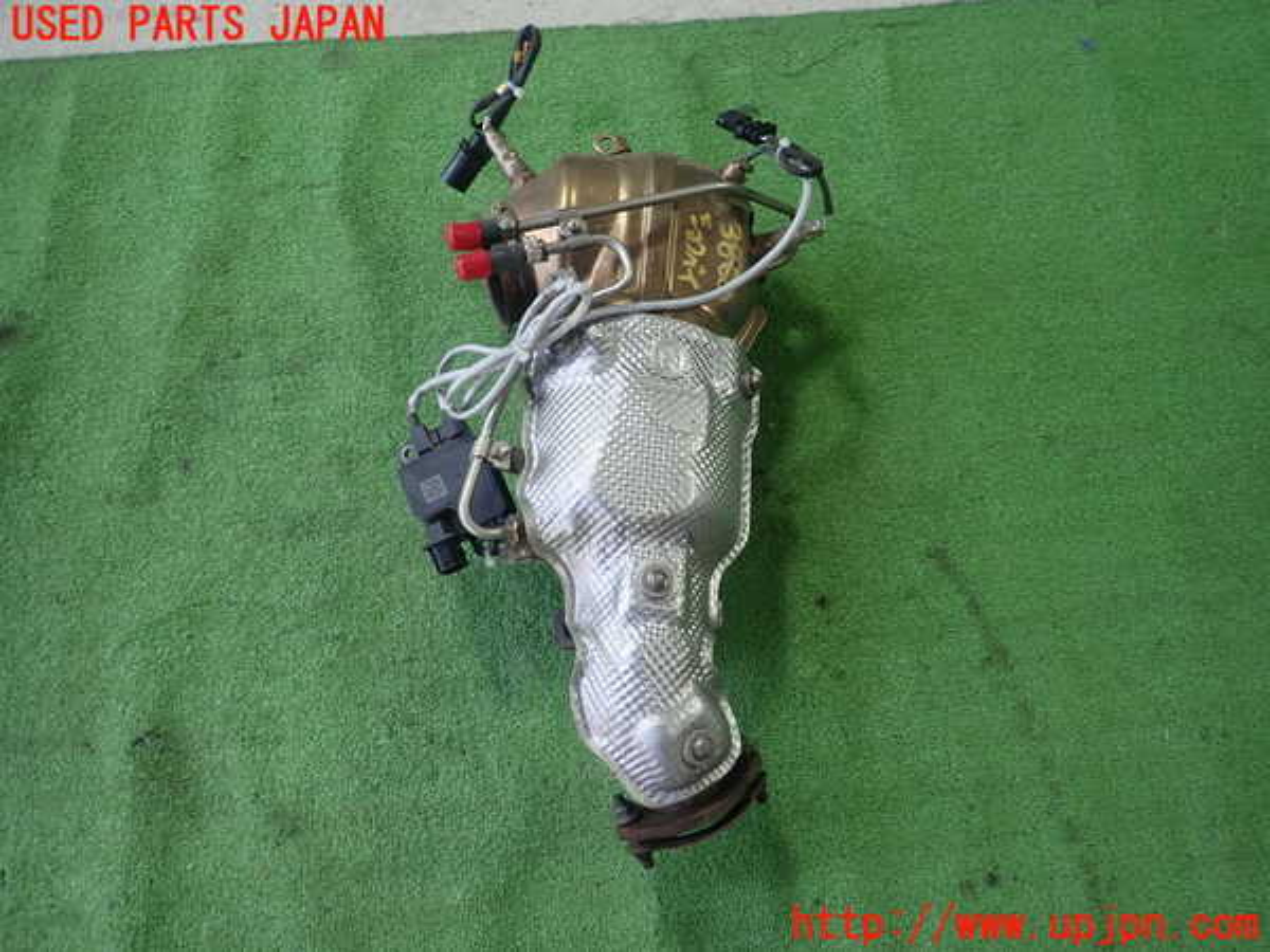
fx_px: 917
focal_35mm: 25
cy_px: 476
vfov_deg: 54.9
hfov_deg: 69.4
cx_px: 635
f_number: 2
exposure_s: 1/60
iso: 125
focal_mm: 4.5
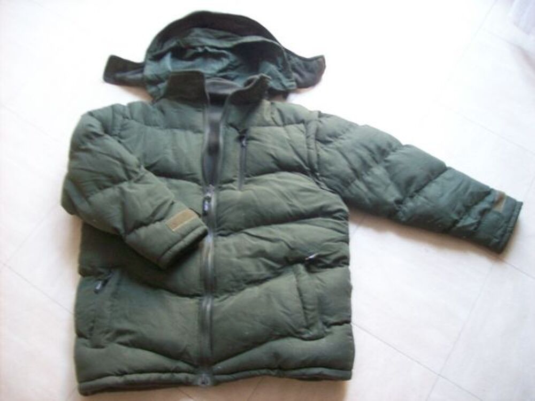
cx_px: 268
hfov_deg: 51.4
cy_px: 200
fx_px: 556
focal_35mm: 36
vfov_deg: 39.7
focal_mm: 6
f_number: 2.7
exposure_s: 1/8
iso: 200
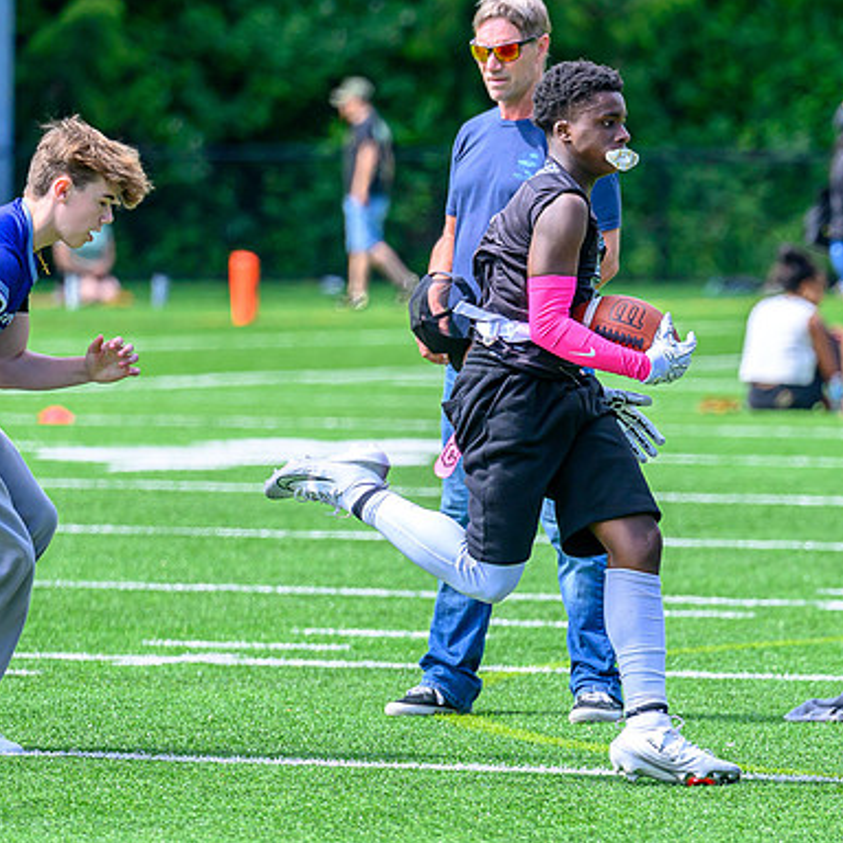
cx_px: 722
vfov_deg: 4.1
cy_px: 396
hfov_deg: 4.1
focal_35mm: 428
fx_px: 11792
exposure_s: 1/2000
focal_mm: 200
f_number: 3.5
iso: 360
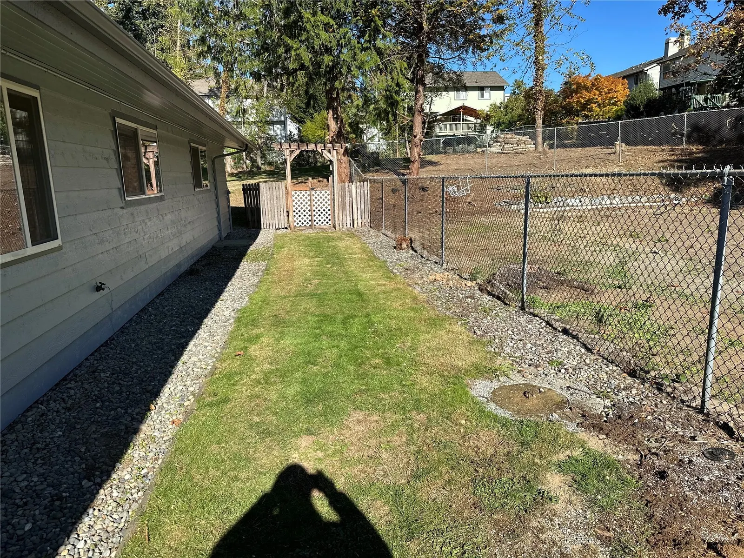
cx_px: 372
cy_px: 279
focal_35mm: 24
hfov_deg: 71.6
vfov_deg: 56.8
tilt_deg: -10.0
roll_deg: +2.0
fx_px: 516
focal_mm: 6.86
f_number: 1.78
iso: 80
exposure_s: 1/3058
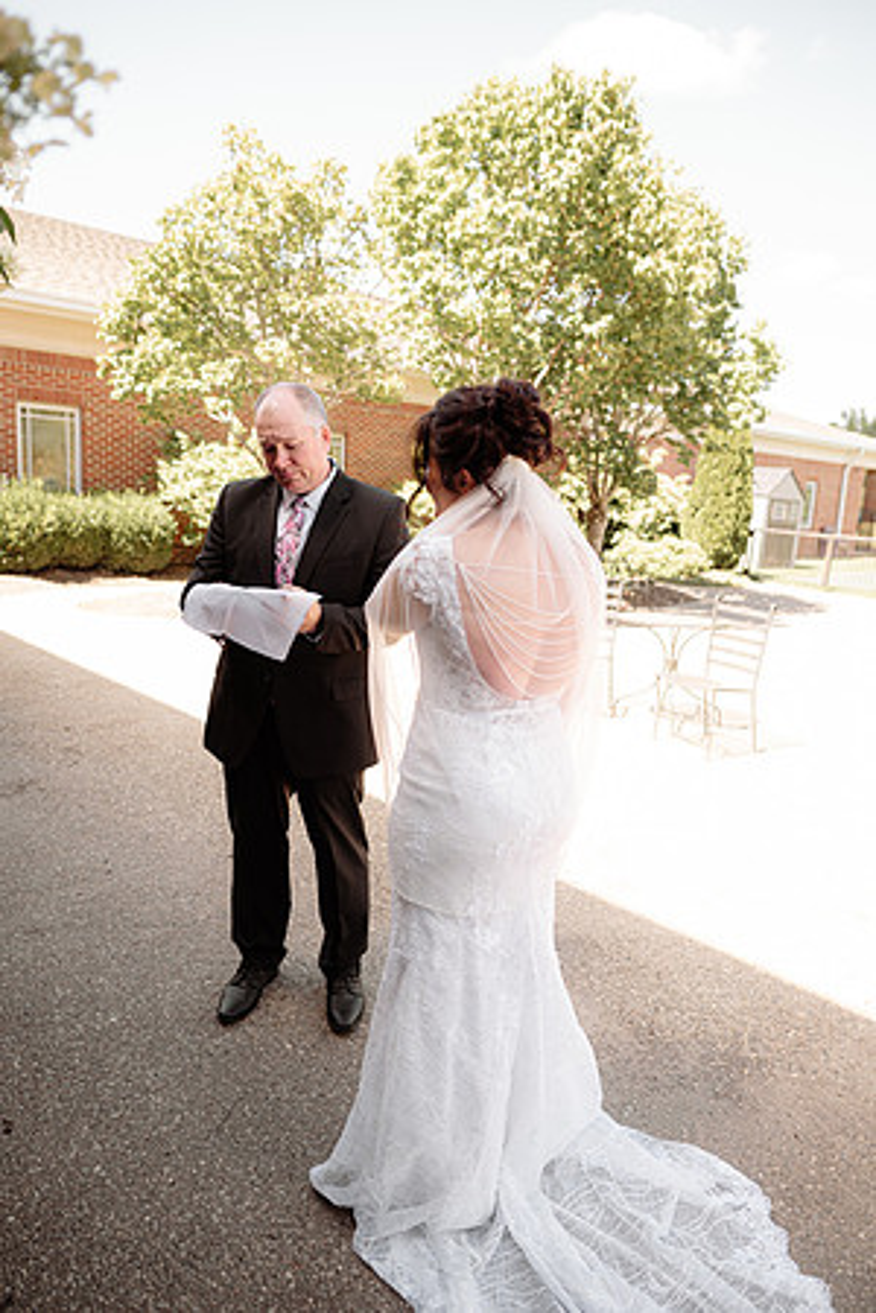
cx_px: 438
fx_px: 876
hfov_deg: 53.1
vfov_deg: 73.7
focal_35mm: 24
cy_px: 656
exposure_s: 1/400
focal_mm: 24
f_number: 2.8
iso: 160
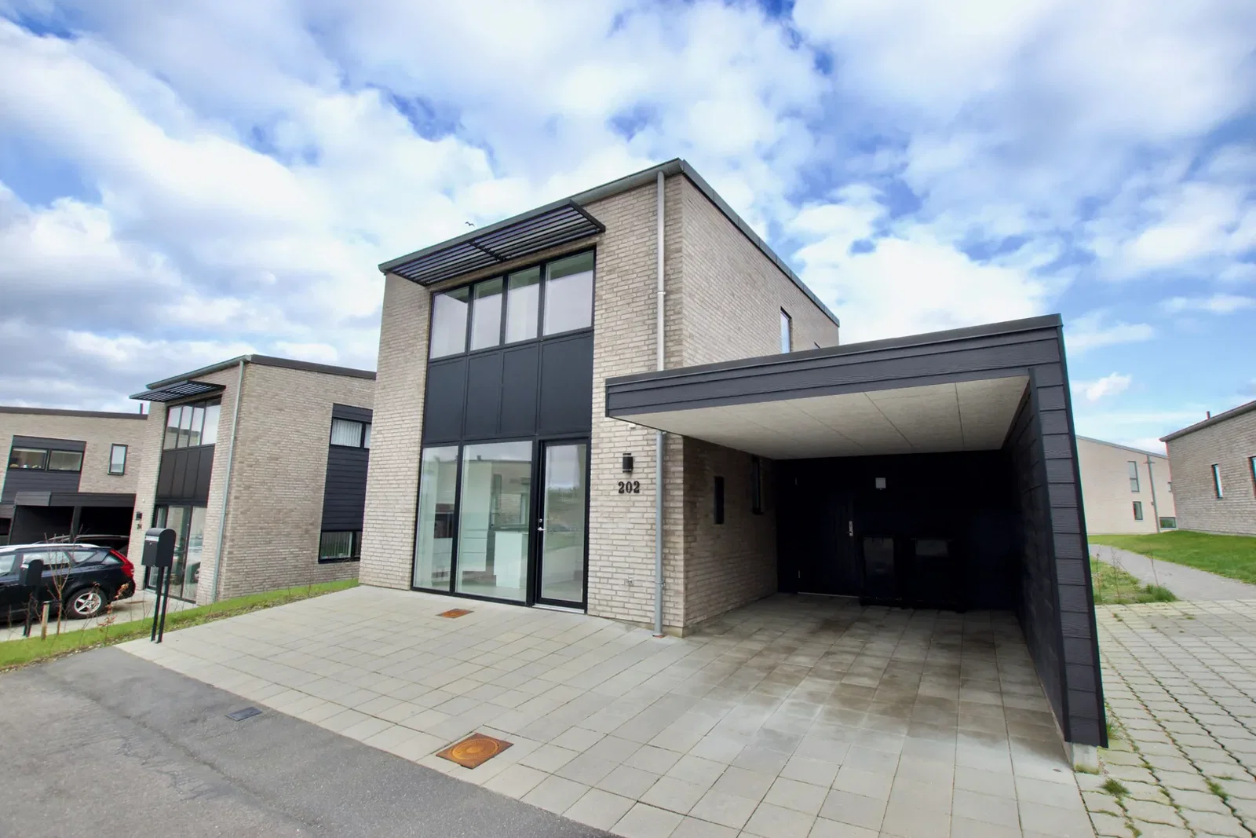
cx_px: 628
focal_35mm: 15
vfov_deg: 77.3
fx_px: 523
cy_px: 419
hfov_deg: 100.4
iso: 100
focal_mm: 10
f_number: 9
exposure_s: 1/60
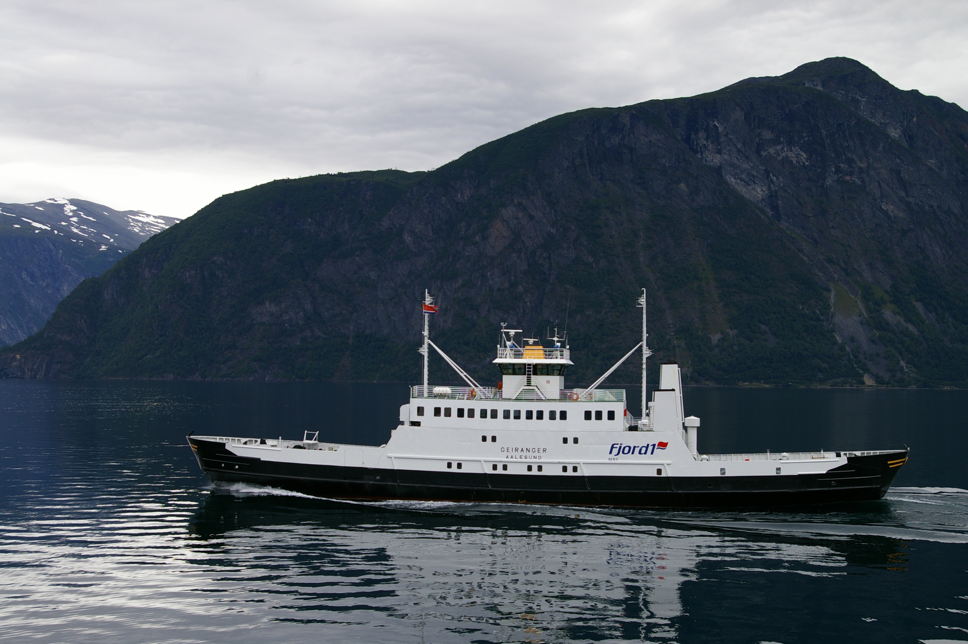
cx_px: 484
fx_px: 1410
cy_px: 322
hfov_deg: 37.9
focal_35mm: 52
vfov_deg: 25.7
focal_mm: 35
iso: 200
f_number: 8
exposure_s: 1/180
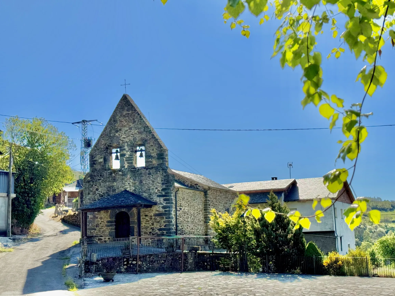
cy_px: 138
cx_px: 213
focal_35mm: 53
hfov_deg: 36.1
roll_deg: +3.1
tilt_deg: +9.4
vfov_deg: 27.5
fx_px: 605
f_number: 1.78
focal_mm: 6.76
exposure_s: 1/3817
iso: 64
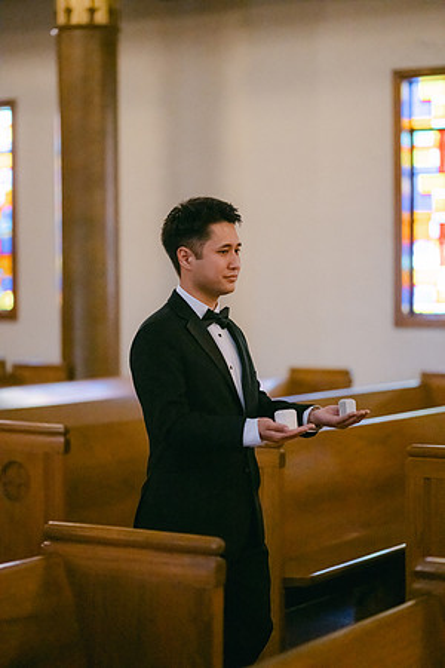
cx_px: 222
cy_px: 334
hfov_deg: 16.1
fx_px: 1576
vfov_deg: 23.9
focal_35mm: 85
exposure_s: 1/4000
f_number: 1.8
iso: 6400
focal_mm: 85
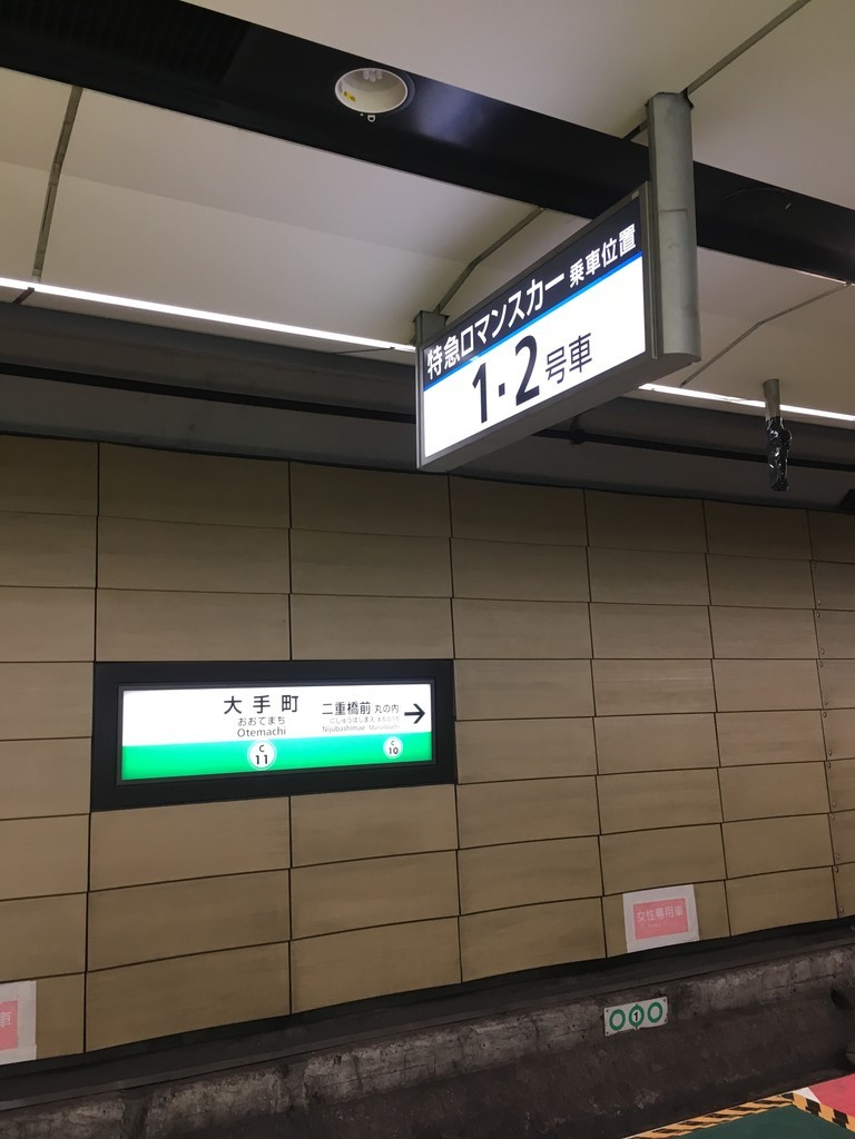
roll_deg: +0.0
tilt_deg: +7.4
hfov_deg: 48.2
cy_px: 570
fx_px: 955
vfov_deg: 61.7
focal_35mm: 29
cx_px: 428
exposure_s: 1/30
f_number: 2.2
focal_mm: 4.15
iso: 64
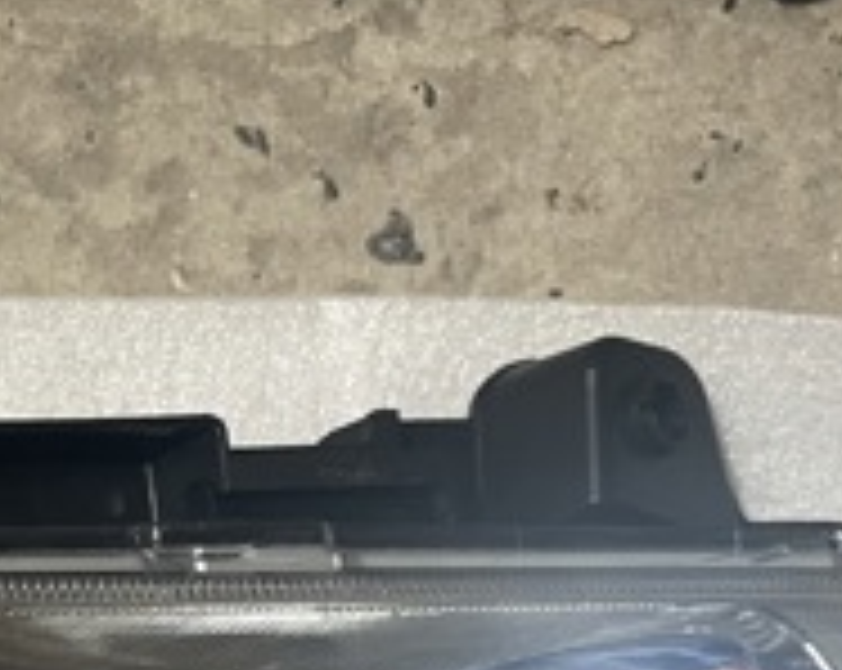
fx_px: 2165
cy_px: 870
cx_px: 135
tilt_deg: -85.0
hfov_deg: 21.7
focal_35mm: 87
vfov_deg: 16.6
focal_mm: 4.2
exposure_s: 1/60
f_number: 1.6
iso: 250
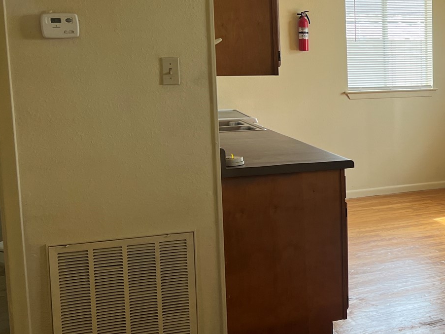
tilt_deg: -7.9
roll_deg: +0.5
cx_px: 469
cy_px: 150
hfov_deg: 29.9
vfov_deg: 24.8
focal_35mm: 59
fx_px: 758
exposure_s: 1/128
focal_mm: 5.7
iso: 64
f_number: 1.5
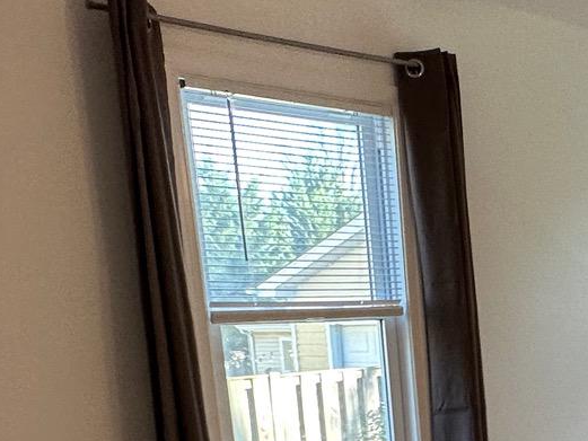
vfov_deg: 24.2
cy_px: 523
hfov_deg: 31.8
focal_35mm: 55
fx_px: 934
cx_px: 607
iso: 160
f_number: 2.2
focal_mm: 2.22
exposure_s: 1/120
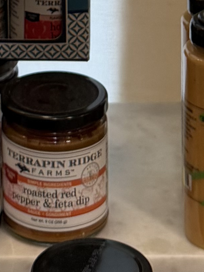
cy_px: -368
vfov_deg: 10.3
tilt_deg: -5.8
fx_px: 1312
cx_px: 29
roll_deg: +0.4
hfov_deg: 8.9
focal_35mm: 167
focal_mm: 6.76
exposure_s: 1/120
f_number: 1.78
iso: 160
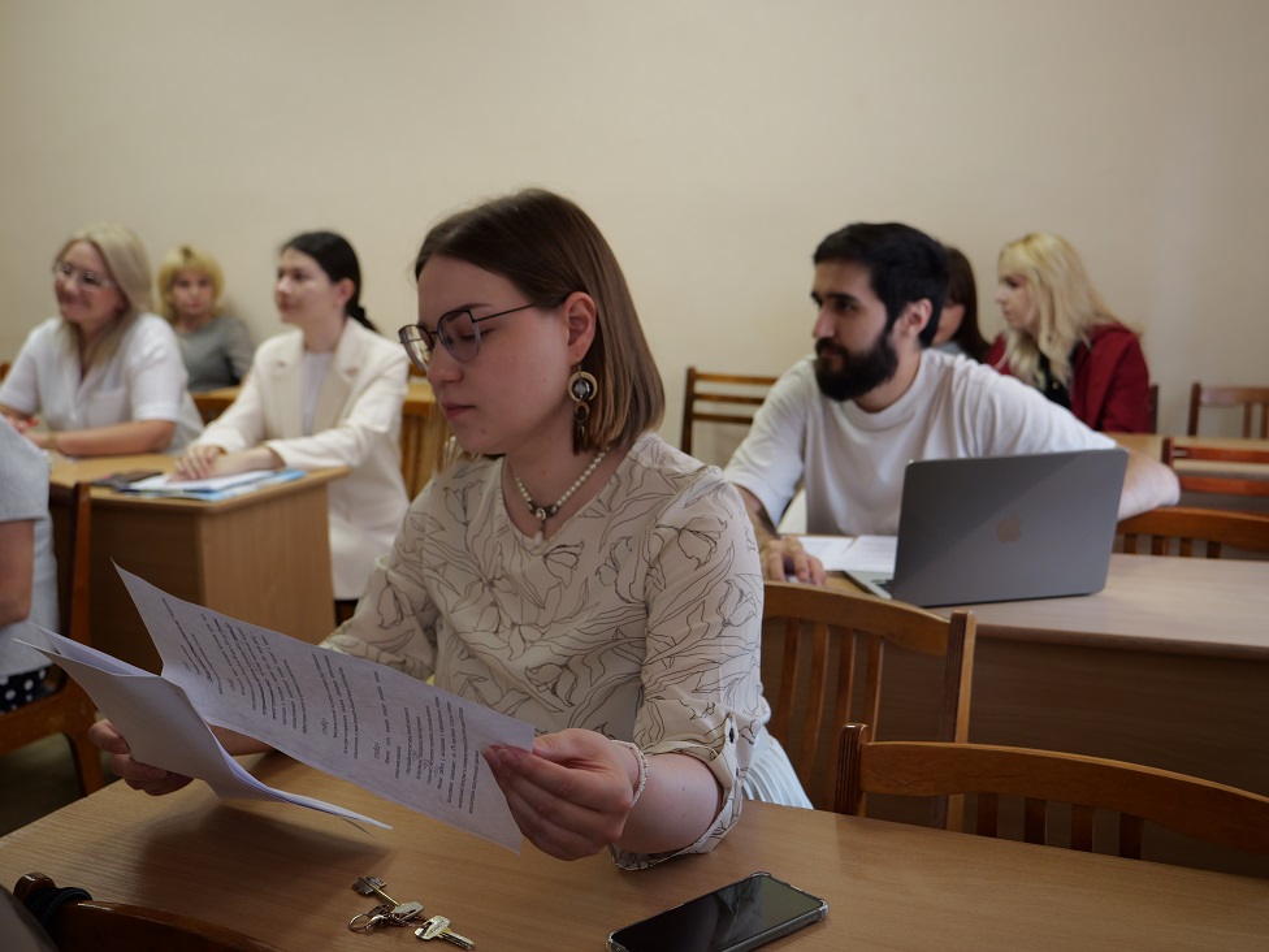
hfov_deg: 46.8
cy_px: 476
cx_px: 634
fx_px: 1466
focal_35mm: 40
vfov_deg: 36.0
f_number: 3.3
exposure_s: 1/60
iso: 320
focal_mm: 20
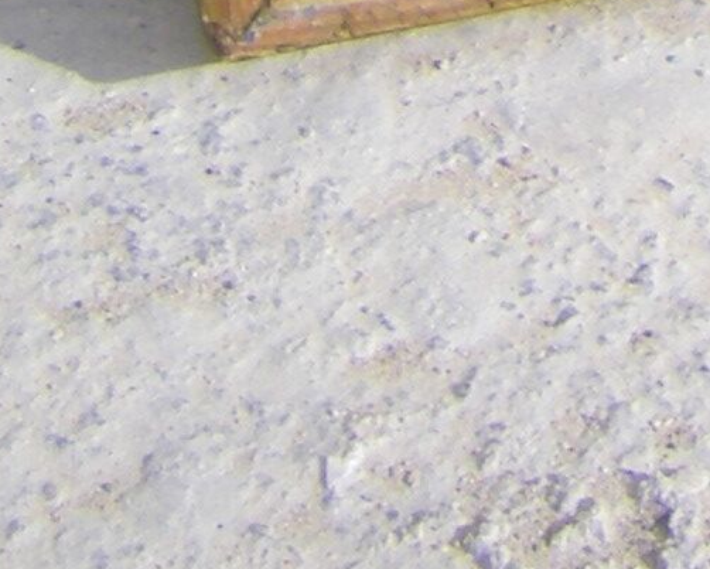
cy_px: -1401
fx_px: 5066
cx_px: 1177
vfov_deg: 5.8
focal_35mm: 241
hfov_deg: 7.8
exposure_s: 1/160
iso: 64
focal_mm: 6.3
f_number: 3.5
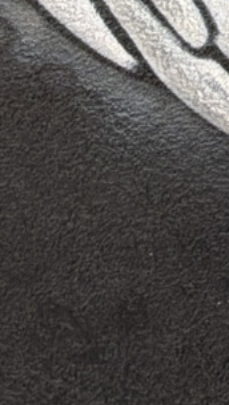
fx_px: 1077
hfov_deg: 9.9
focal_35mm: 100
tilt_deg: -17.7
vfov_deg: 15.5
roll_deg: +15.5
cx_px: 635
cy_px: -475
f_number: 2.2
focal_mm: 2.22
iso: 40
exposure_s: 1/510
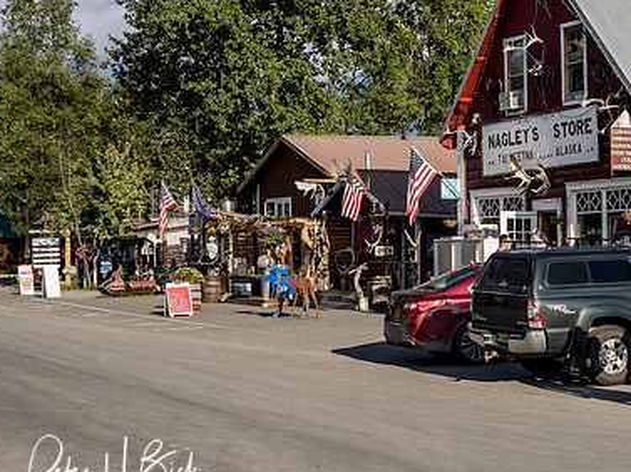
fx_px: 1402
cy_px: 200
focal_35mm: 77
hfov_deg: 25.1
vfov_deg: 19.1
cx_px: 460
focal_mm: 25
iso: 400
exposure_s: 1/400
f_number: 8
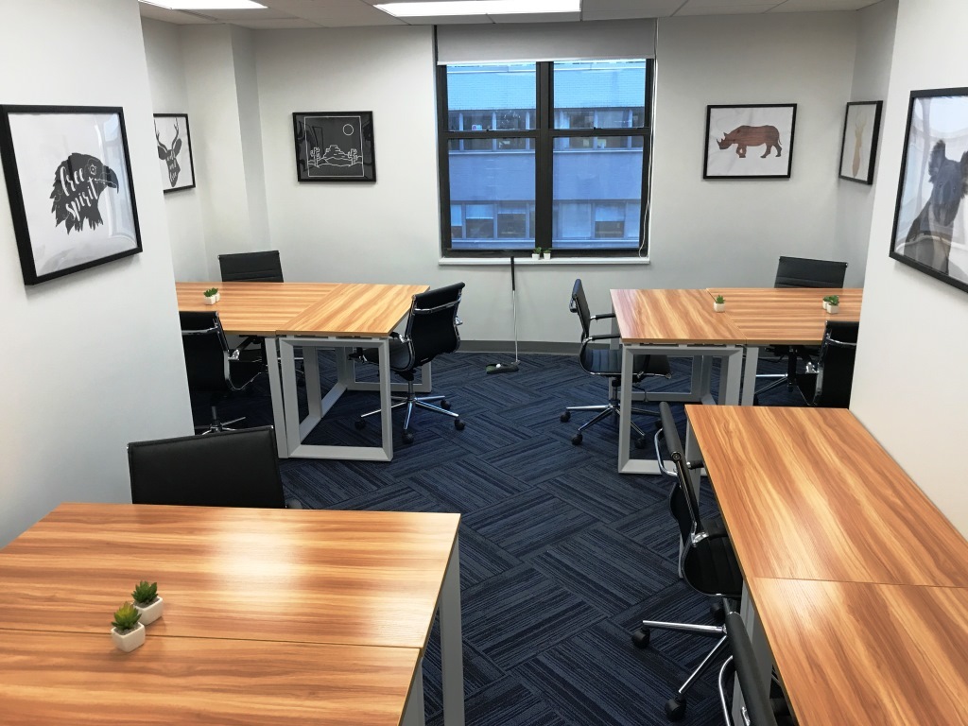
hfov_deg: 63.4
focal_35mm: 28
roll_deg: +2.0
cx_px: 484
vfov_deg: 49.7
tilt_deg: -16.7
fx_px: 783
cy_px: 363
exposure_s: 1/30
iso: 32
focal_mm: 3.99
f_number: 1.8
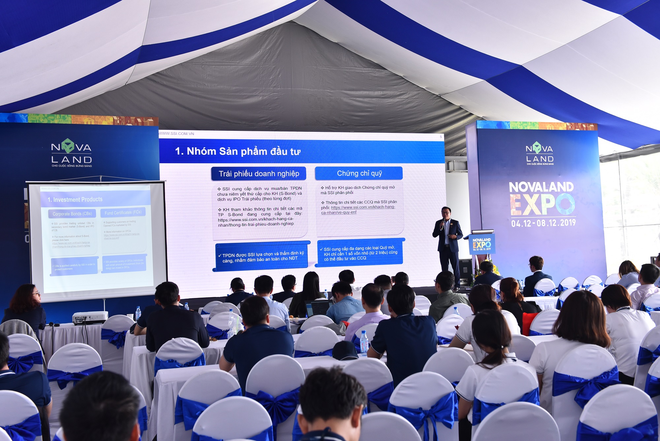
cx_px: 330
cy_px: 220
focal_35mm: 42
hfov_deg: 46.4
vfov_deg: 31.9
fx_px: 770
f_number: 5.6
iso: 800
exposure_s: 1/125
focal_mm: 42
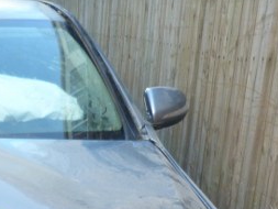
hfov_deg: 22.6
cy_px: 302
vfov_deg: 17.1
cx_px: -60
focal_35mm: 79
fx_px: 635
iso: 160
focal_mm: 4.5
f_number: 2.8
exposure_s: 1/60
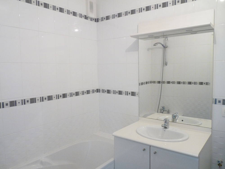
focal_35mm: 27
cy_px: 84
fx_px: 175
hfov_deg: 65.3
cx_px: 112
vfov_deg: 51.4
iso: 400
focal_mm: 4.8
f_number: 2.8
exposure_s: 1/25
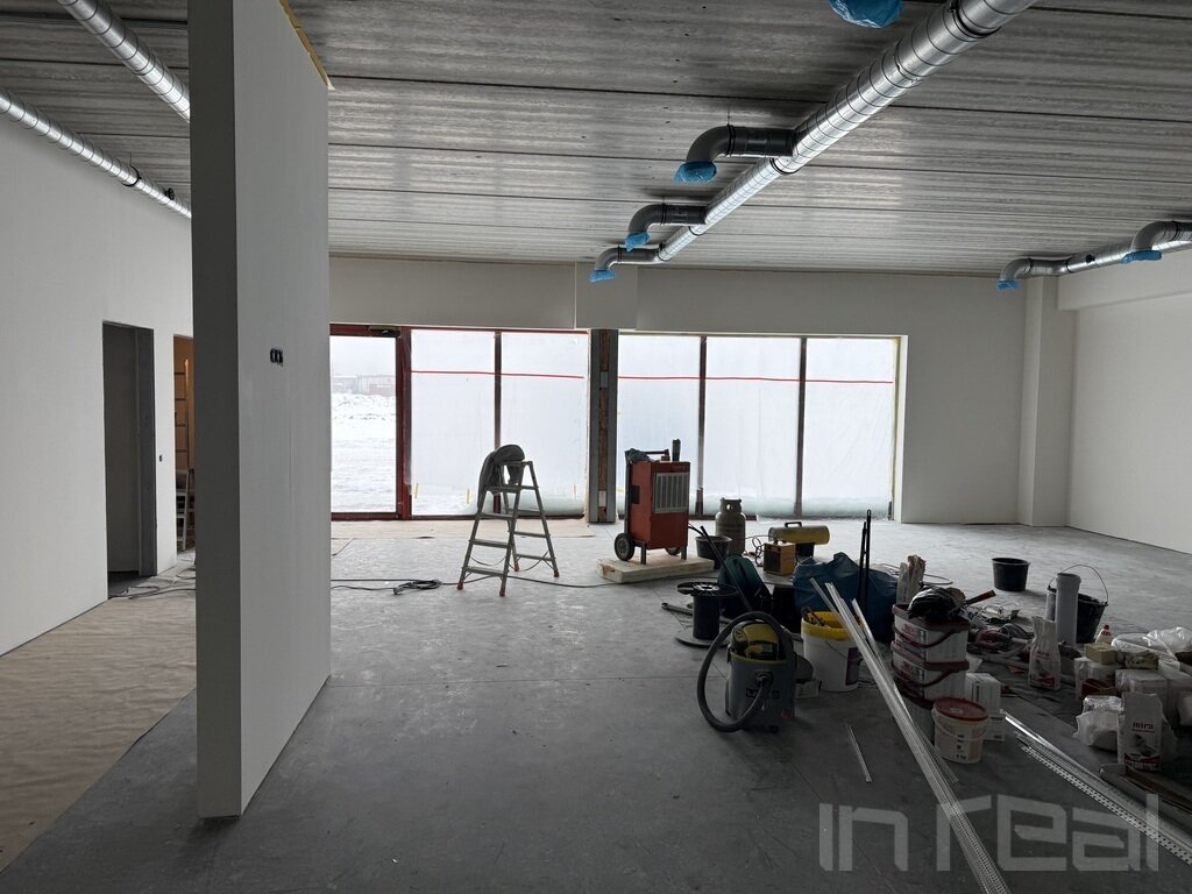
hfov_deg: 71.6
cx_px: 596
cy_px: 447
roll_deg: -0.5
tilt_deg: -3.3
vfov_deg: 56.8
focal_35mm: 24
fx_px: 826
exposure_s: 1/240
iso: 64
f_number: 1.78
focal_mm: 6.76
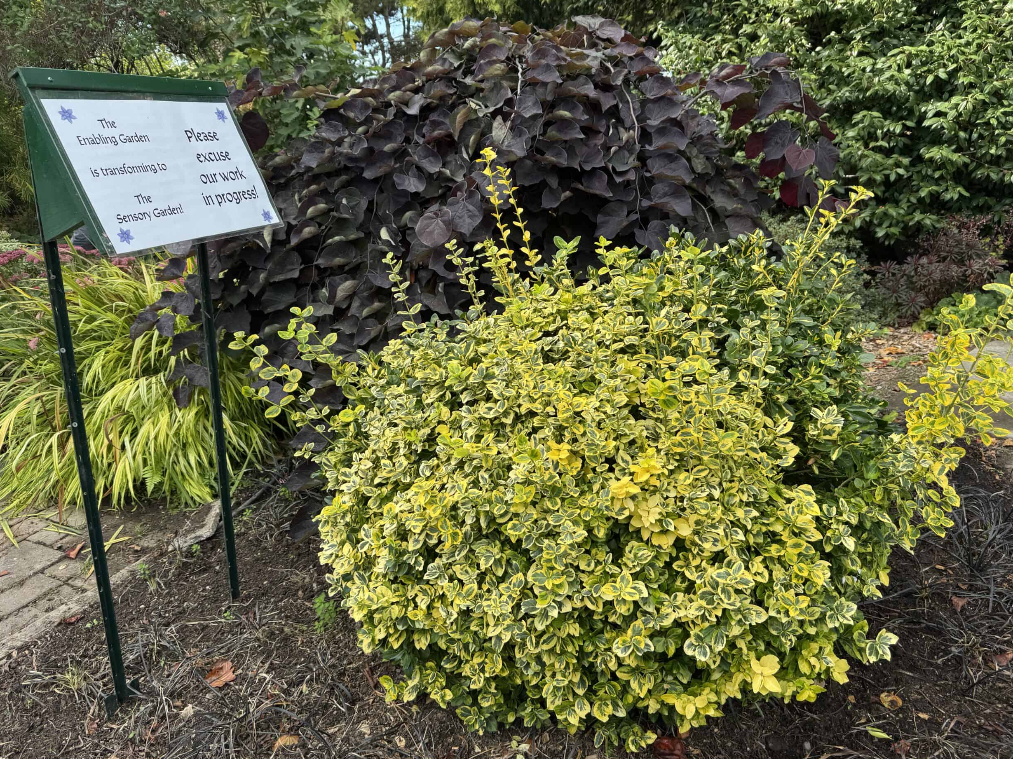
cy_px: 380
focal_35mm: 25
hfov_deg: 69.4
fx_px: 732
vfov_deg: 54.9
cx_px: 509
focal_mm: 6.76
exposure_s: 1/802
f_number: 1.78
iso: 80
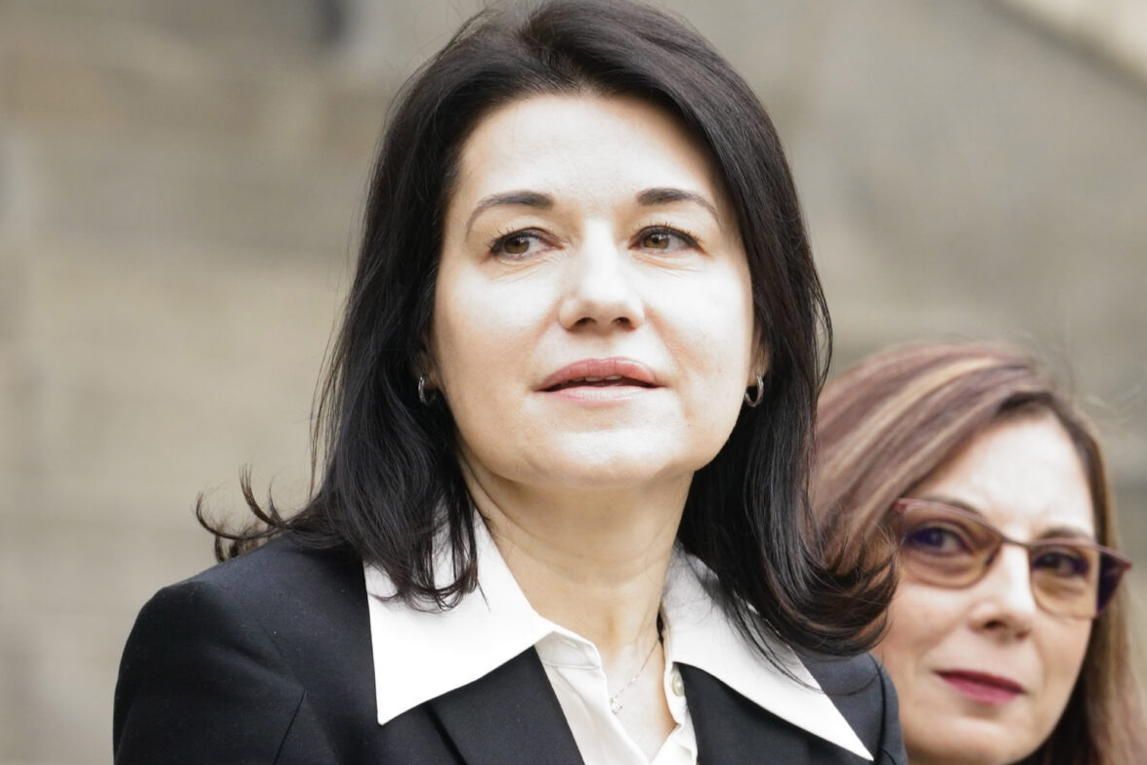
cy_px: 403
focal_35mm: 206
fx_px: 6564
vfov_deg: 6.7
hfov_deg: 10.0
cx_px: 570
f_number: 5
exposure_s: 1/320
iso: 640
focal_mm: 189
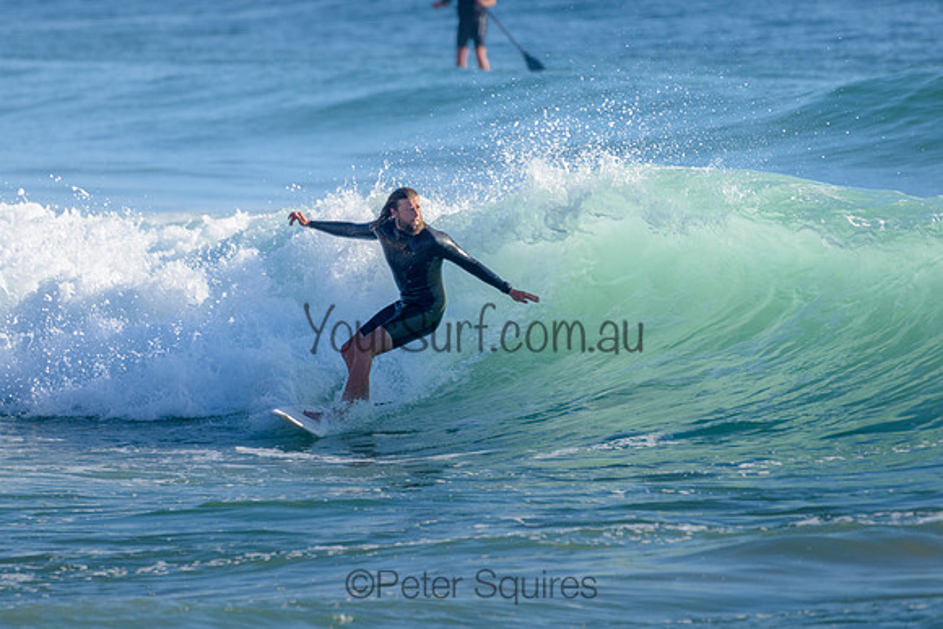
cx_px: 365
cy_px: 243
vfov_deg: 2.2
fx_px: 16061
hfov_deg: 3.4
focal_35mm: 613
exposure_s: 1/2000
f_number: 5.6
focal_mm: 500
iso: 200
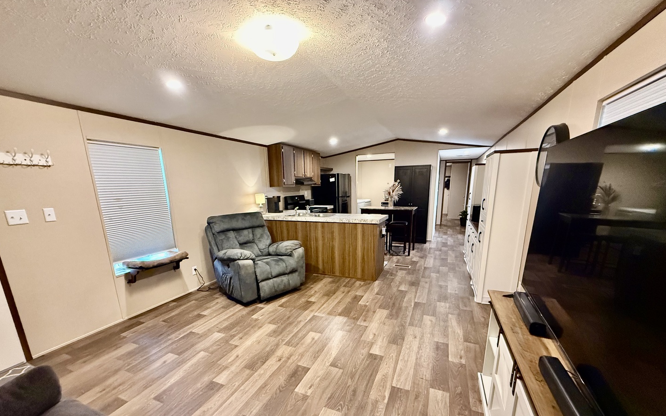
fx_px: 272
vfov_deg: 74.0
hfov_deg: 101.5
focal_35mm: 15
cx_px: 331
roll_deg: +1.1
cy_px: 248
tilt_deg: -13.1
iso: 1000
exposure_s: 1/60
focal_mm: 2.22
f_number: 2.2
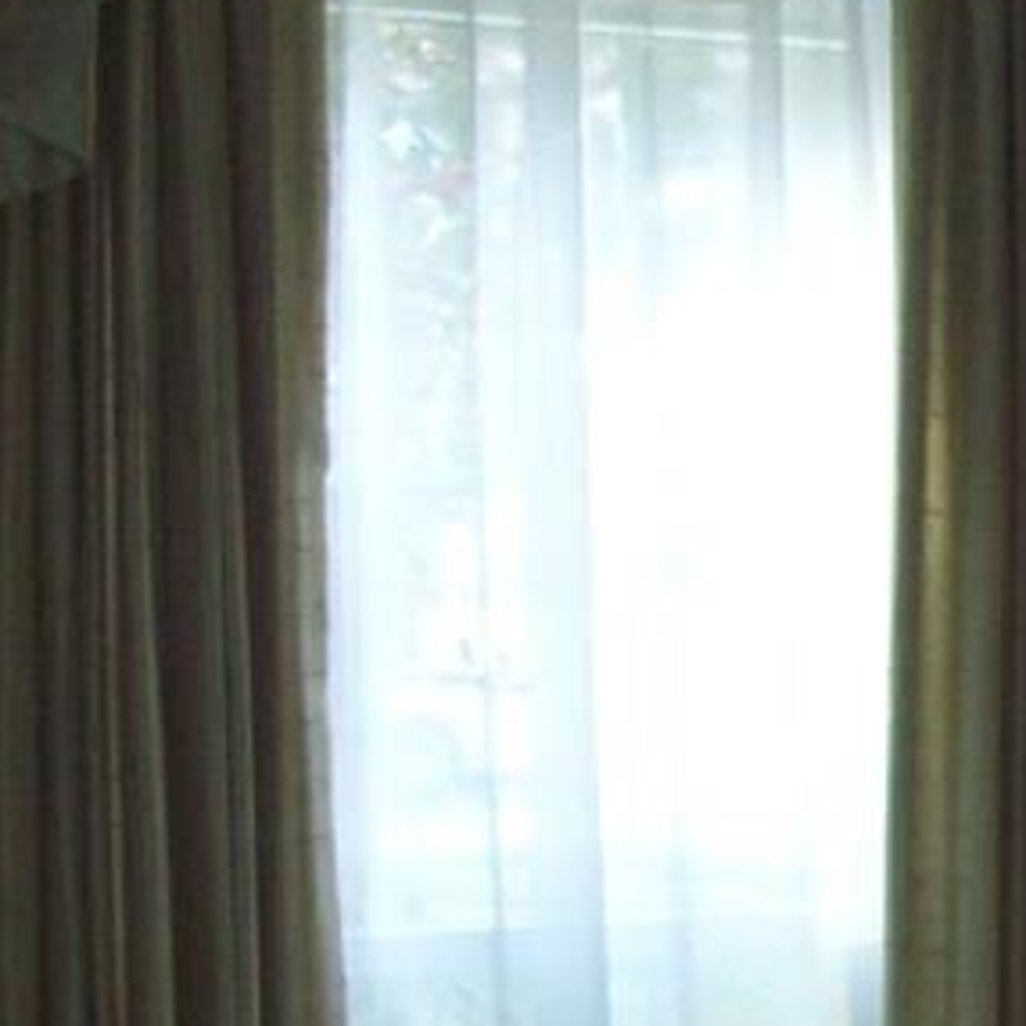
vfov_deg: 15.2
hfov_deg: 14.2
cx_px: 1575
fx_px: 3823
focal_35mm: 114
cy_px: 753
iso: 200
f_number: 2.7
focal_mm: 6
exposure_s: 1/64
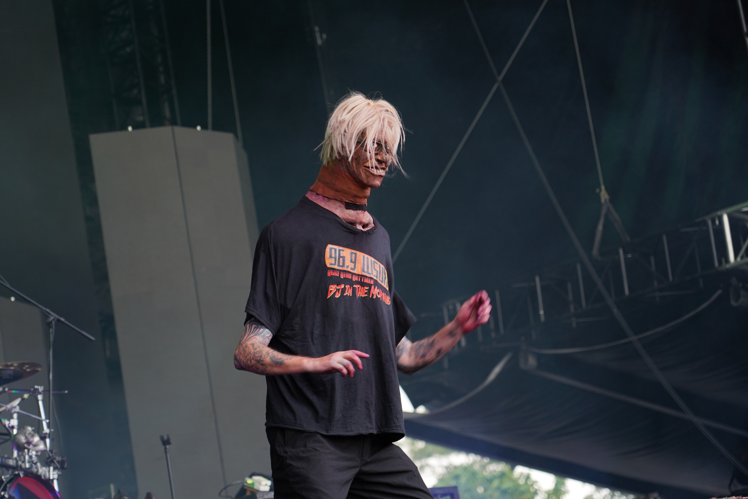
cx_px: 374
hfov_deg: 19.5
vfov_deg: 13.0
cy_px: 250
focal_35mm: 105
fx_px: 2181
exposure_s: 1/125
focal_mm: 105
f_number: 4
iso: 250
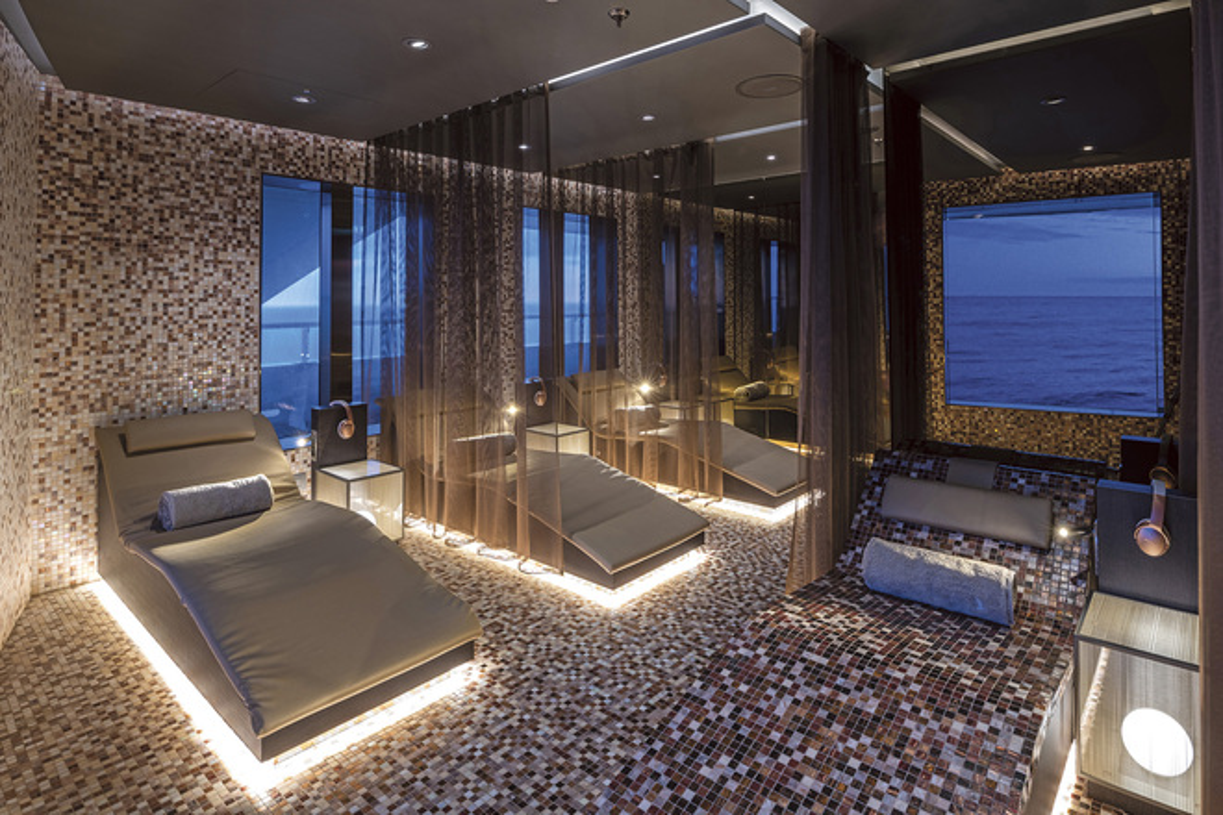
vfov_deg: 64.6
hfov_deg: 86.9
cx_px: 612
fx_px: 645
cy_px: 408
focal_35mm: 19
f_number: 11
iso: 100
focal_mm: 19
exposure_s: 3
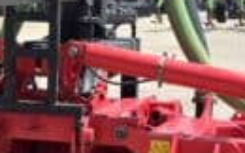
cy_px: 119
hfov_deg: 13.8
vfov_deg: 8.7
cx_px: 2
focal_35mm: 150
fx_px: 1001
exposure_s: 1/4766
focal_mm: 6.3
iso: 80
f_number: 1.7
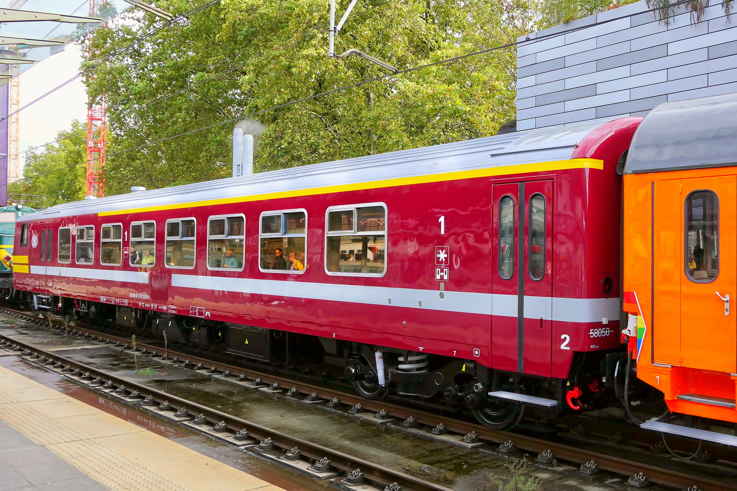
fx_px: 512
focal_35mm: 25
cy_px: 246
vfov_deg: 51.3
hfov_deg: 71.5
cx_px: 368
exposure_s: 1/250
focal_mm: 9.3
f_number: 3.3
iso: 125
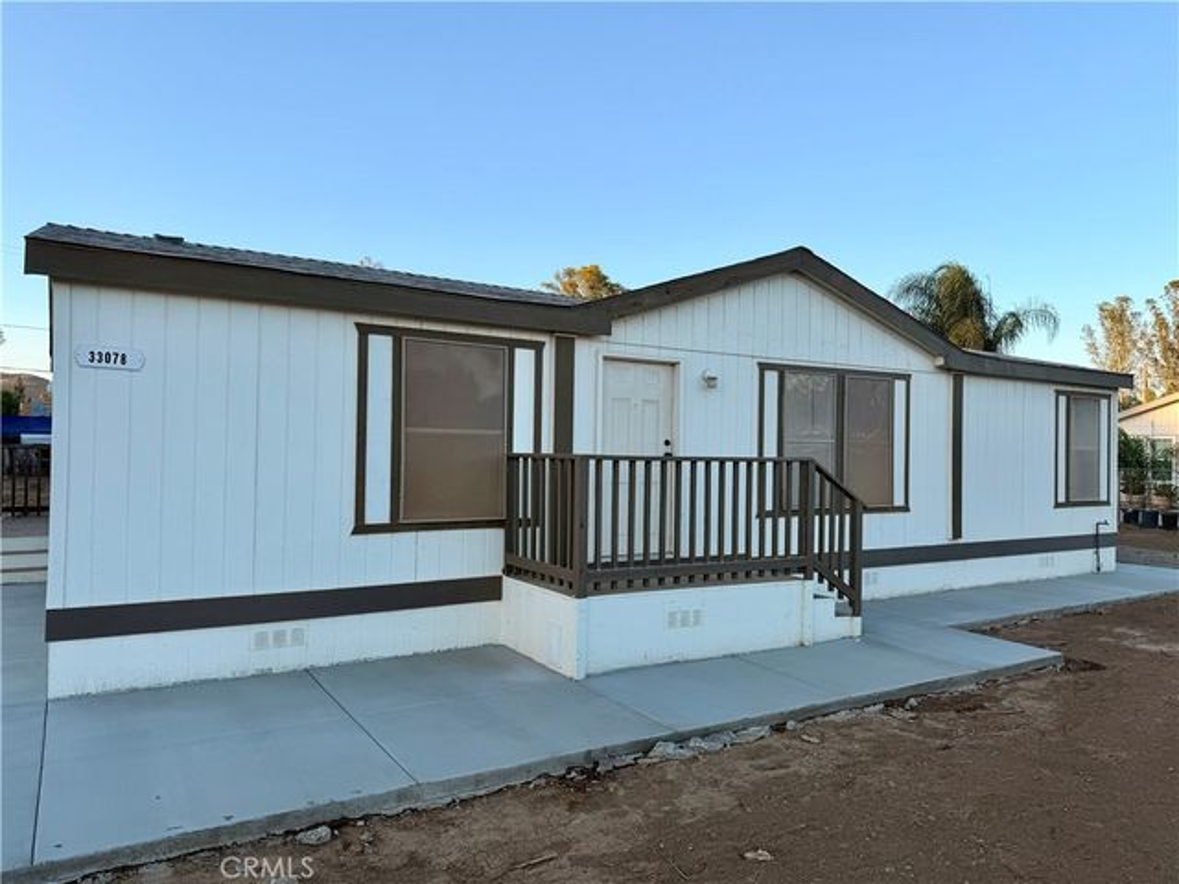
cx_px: 590
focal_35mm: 24
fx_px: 817
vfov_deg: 56.8
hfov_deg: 71.6
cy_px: 442
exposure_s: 1/1174
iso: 80
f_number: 1.78
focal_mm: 6.76
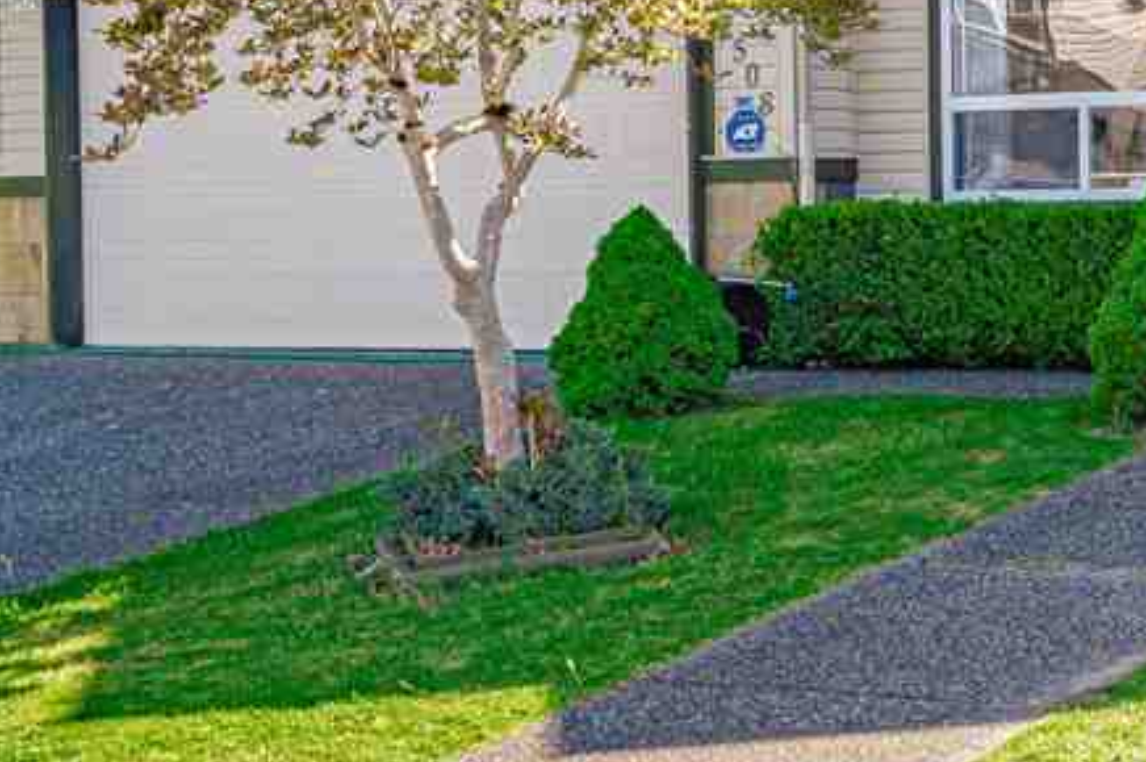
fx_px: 2799
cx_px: 1385
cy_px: -177
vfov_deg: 14.9
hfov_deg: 21.4
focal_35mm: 88
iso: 100
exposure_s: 1/100
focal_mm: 30
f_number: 14
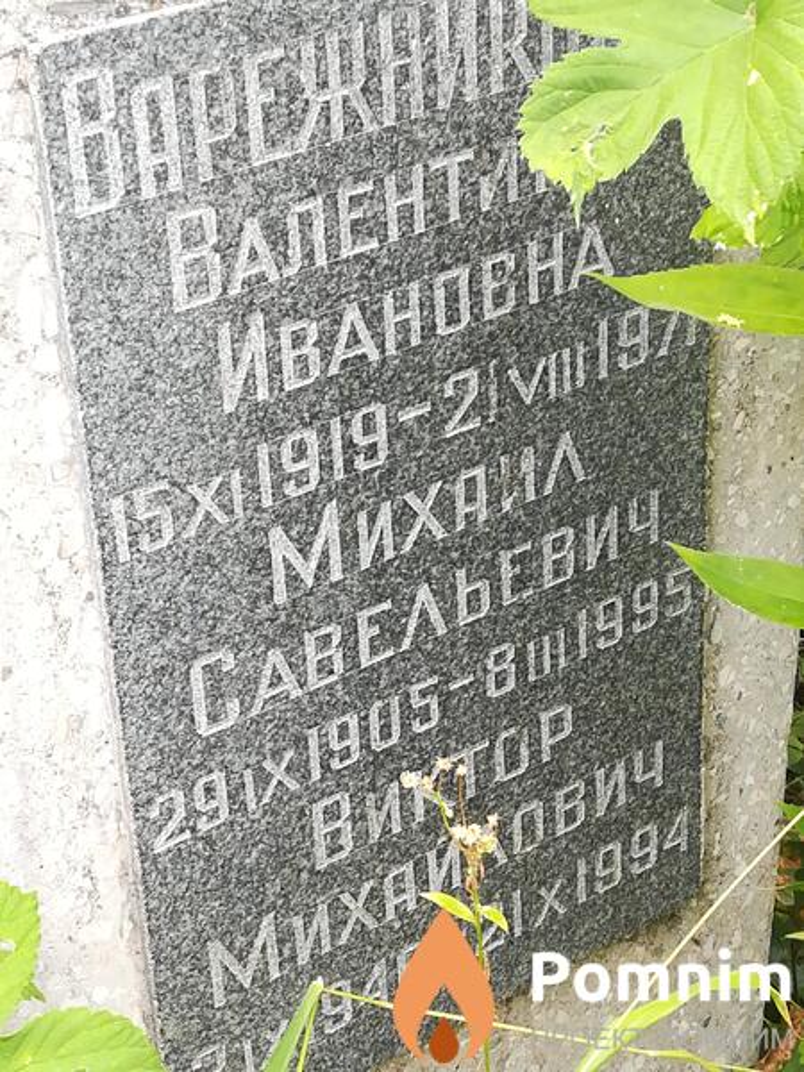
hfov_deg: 20.4
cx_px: 402
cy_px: 536
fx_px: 2230
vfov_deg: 27.0
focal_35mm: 72
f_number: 2.2
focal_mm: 3.83
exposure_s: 1/40
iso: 80
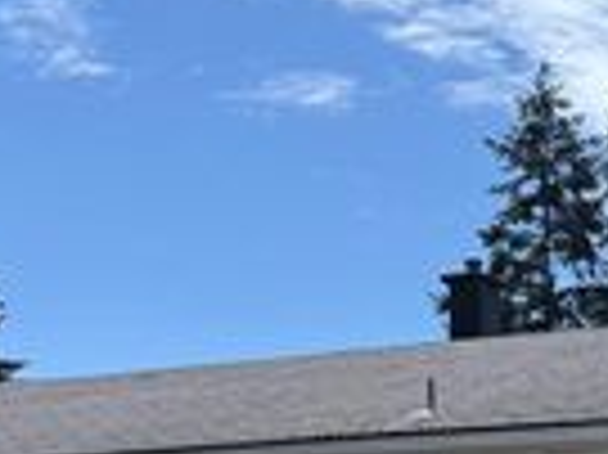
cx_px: 824
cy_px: 708
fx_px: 1562
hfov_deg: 19.9
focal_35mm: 89
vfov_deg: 15.2
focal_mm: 6.76
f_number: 1.78
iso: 100
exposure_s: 1/5319
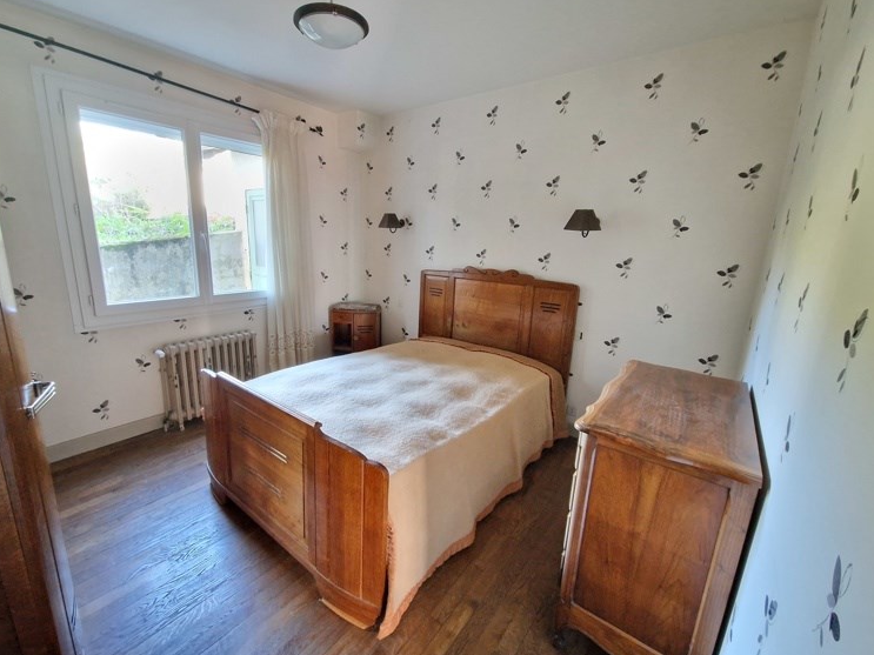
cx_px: 411
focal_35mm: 14
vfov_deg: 85.6
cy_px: 320
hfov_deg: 101.9
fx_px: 353
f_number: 2.2
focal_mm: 2.2
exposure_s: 1/25
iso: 2000
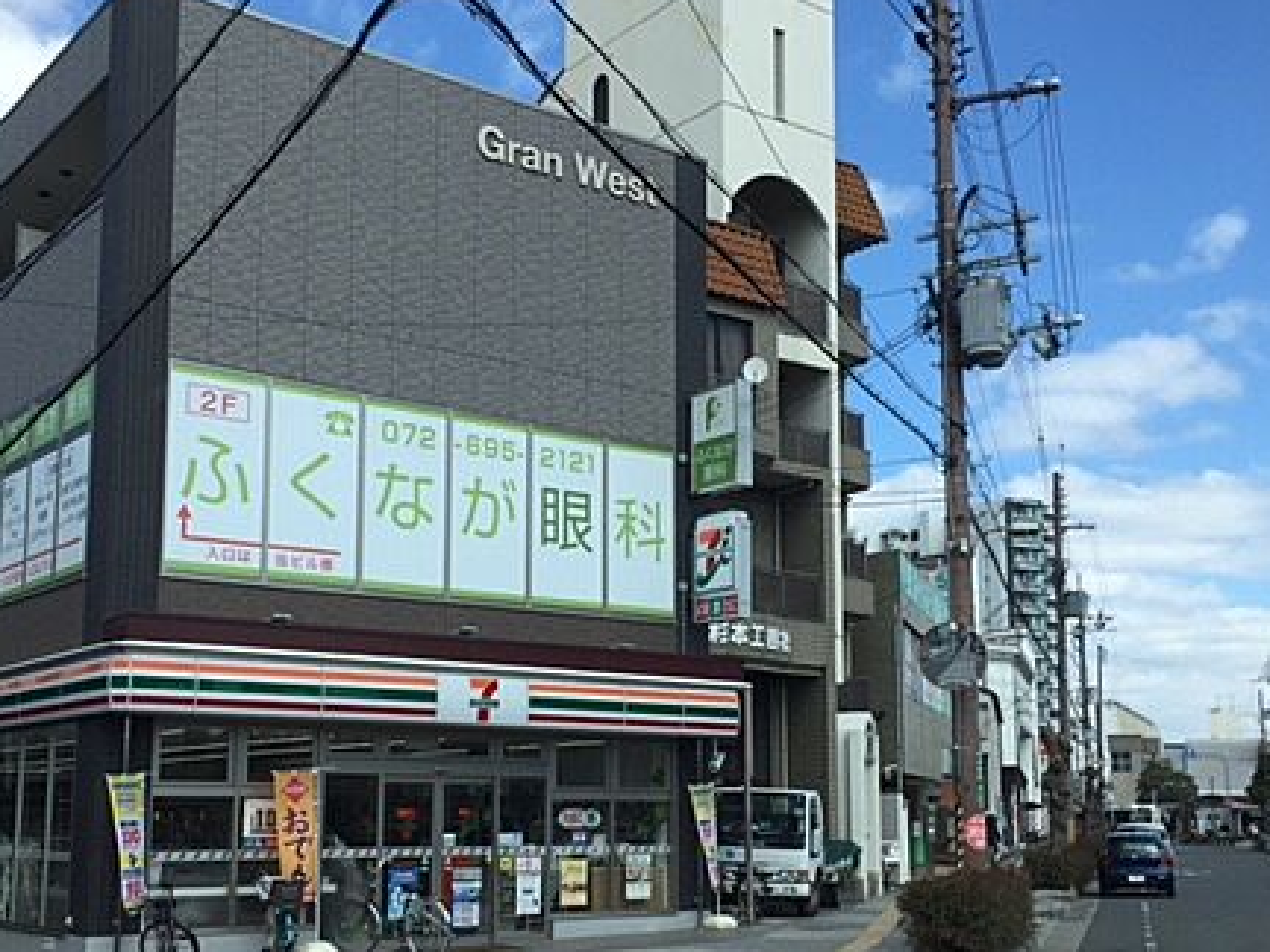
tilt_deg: +7.4
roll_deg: -1.0
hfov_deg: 43.8
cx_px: 600
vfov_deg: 33.5
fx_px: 1578
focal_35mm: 43
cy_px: 585
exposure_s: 1/1464
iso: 32
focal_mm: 4.15
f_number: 2.2
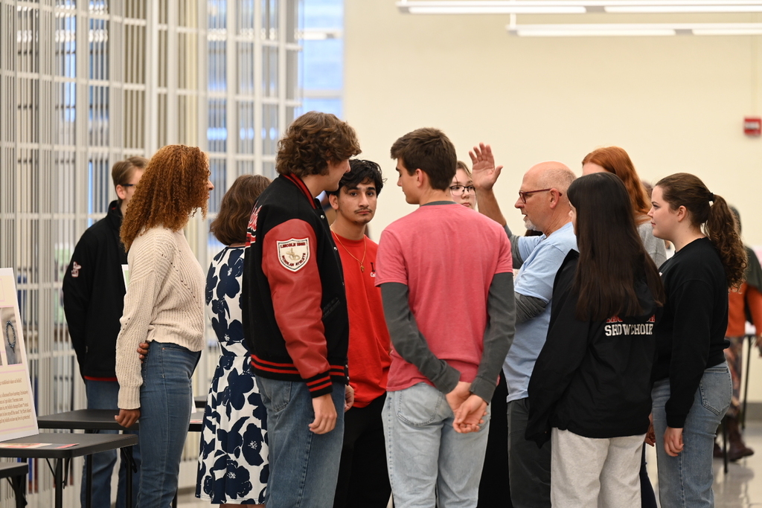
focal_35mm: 175
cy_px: 254
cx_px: 381
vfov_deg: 7.8
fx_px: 3704
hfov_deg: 11.7
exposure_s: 1/160
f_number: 3.5
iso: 1250
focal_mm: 175
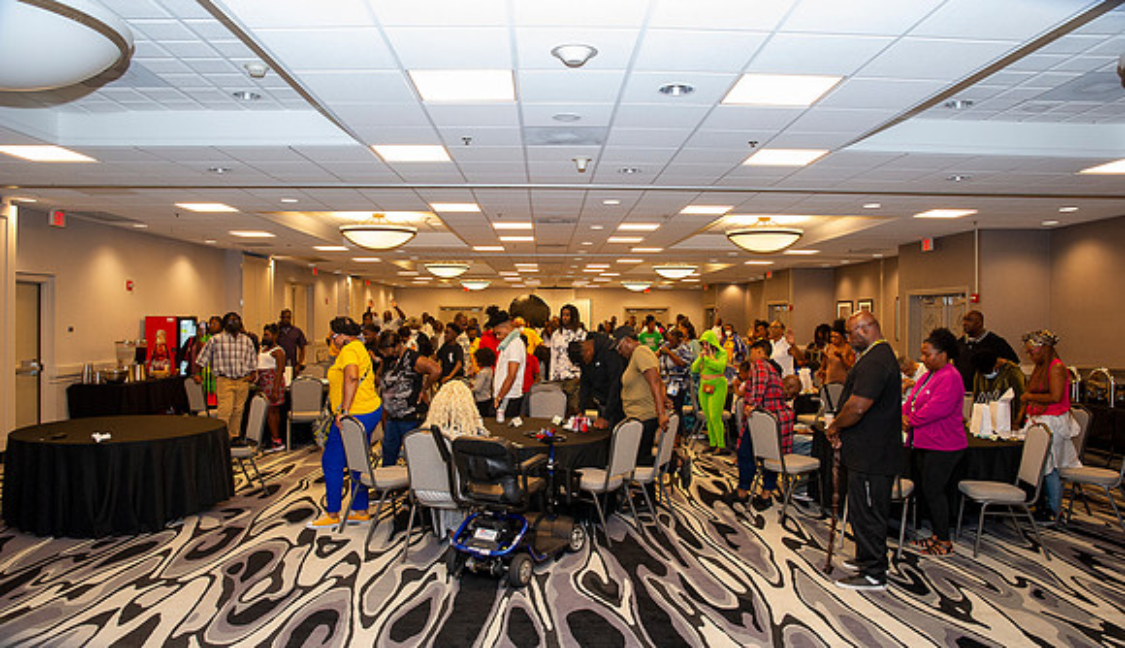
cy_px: 315
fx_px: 750
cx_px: 562
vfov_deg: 46.7
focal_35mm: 25
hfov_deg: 73.8
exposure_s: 1/60
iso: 4500
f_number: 8
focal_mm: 24
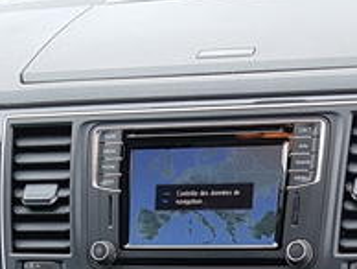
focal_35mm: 107
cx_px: 188
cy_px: 501
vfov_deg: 12.5
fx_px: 1105
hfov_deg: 18.4
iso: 64
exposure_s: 1/100
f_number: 1.7
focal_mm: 4.2
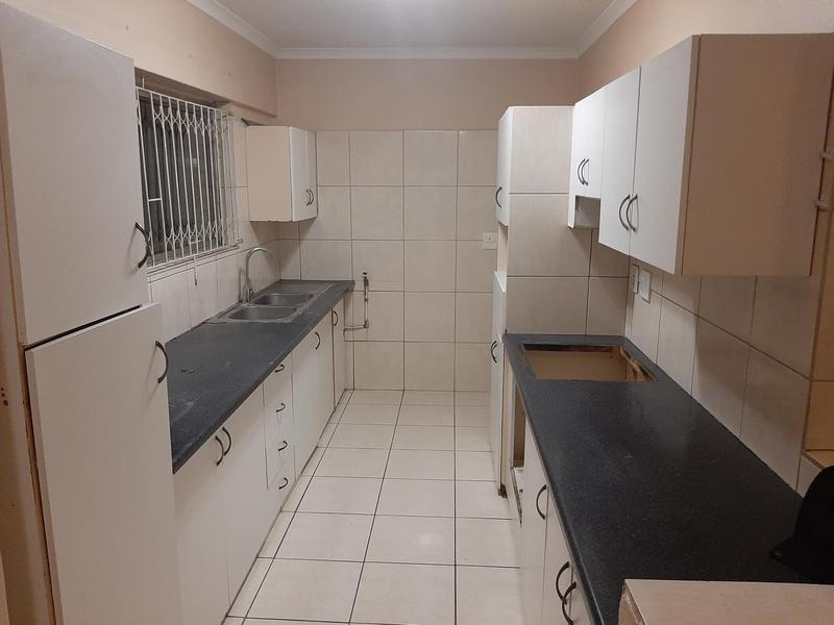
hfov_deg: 67.3
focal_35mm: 26
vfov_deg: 53.1
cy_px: 312
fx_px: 626
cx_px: 417
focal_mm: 3.93
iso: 200
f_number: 1.7
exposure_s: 1/25
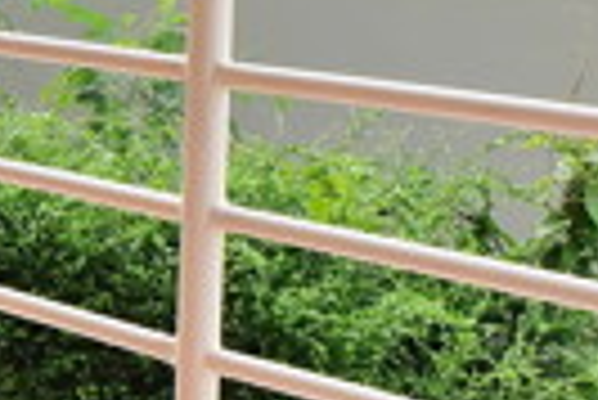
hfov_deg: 14.7
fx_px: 1796
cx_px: -679
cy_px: -13
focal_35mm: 108
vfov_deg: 12.5
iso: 400
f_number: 7.1
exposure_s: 1/450
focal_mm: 16
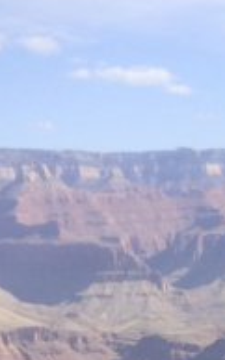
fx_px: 1376
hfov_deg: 9.2
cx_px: 281
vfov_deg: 13.9
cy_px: 567
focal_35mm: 140
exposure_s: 1/1053
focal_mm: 4.12
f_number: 2.2
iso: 32
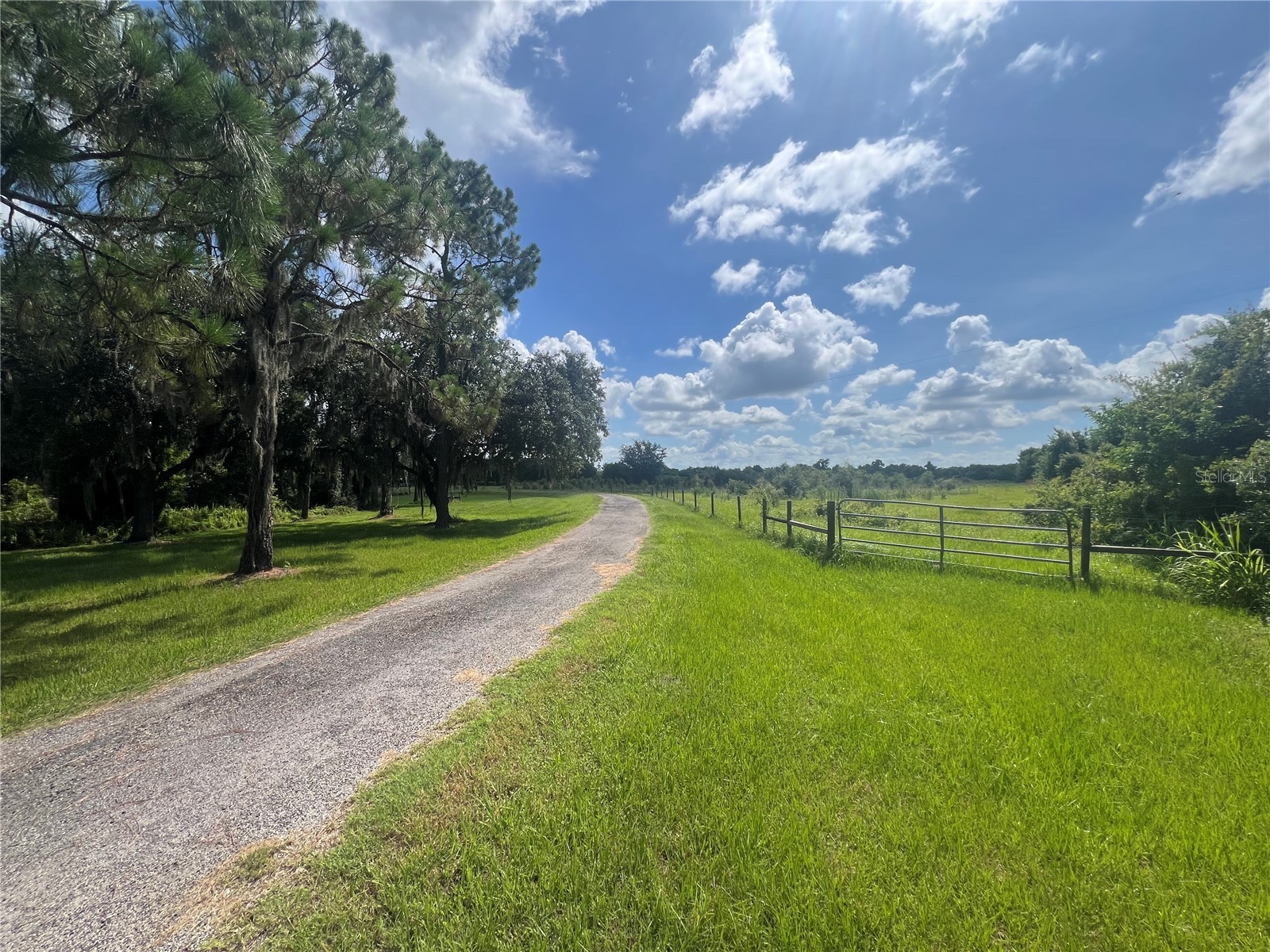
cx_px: 635
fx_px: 477
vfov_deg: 89.9
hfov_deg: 106.2
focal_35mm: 13
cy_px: 476
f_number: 1.8
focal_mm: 1.57
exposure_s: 1/2874
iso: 32
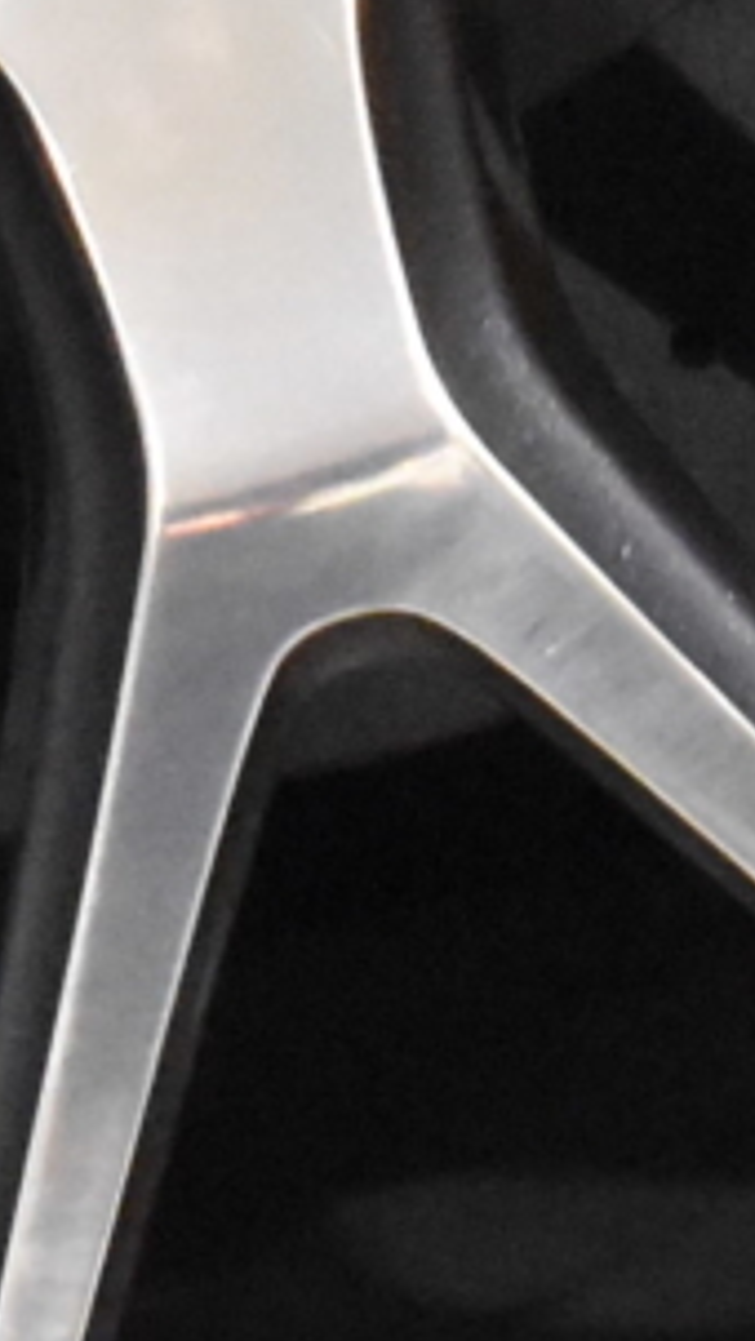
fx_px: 16592
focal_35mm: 466
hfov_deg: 2.6
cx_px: -40
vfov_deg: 4.6
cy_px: -748
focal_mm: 35
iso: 5600
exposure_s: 1/60
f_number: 8
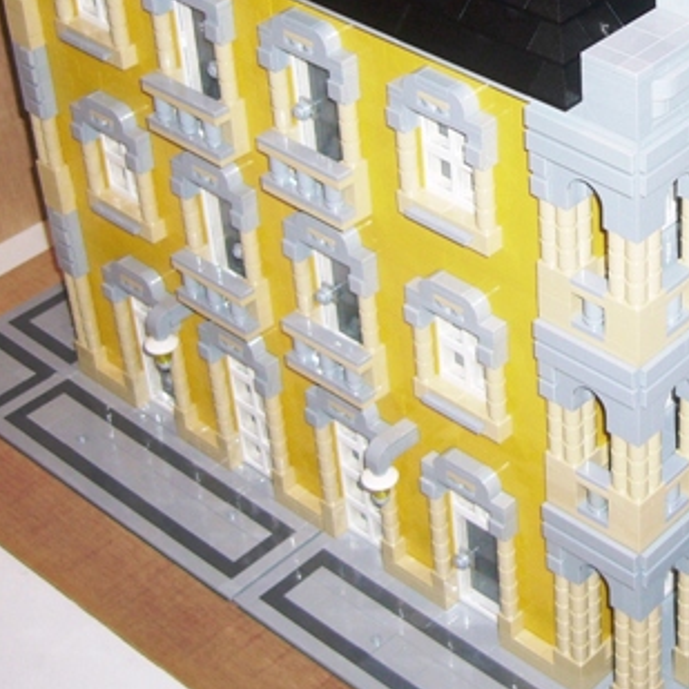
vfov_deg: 21.4
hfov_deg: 21.1
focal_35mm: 80
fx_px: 1802
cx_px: 640
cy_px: 127
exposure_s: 1/30
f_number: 2.8
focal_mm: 5.8
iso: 100
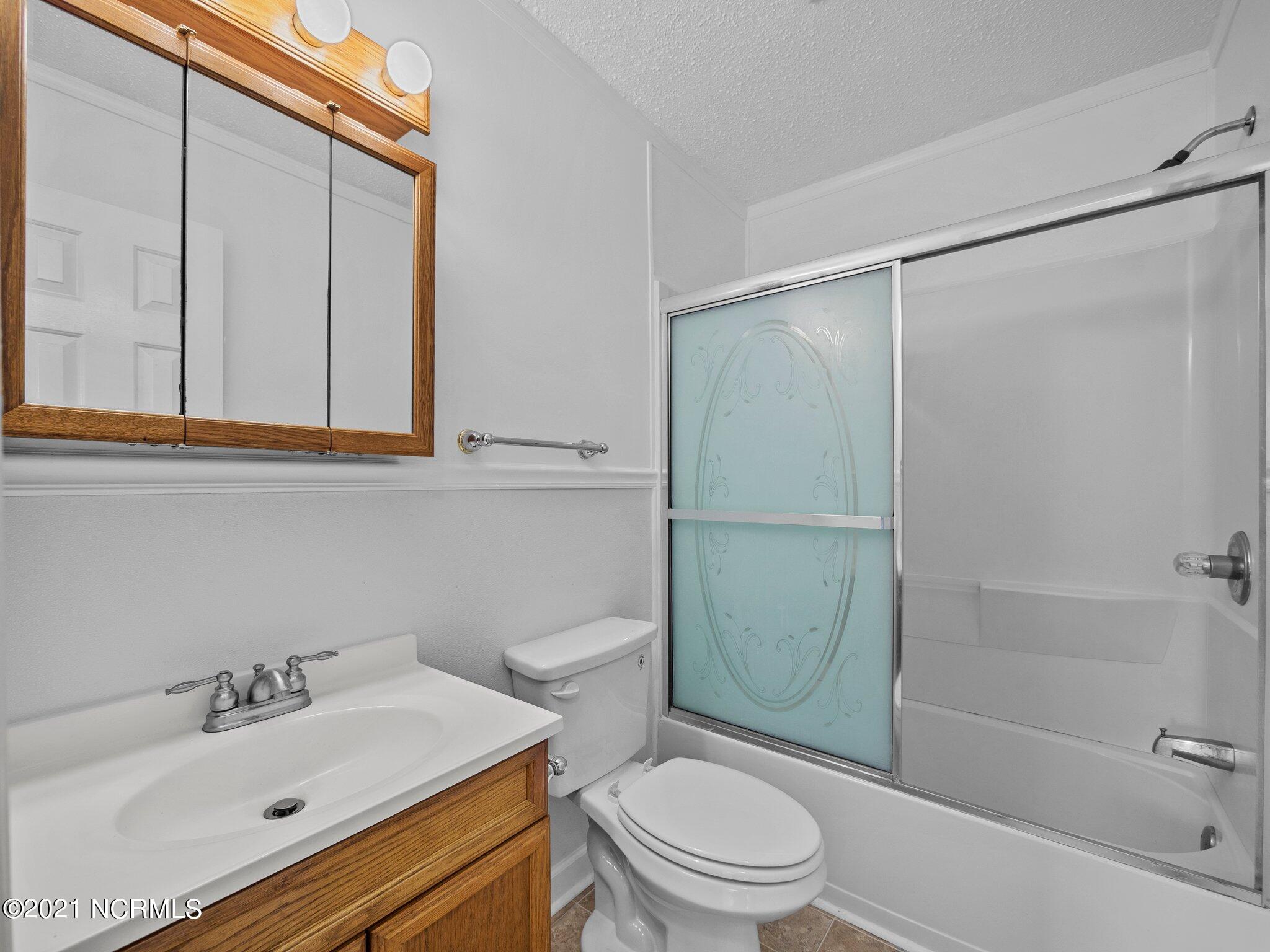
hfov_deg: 102.1
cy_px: 476
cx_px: 635
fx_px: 514
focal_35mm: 14
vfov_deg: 85.7
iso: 320
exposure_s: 1/10
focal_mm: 7
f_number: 4
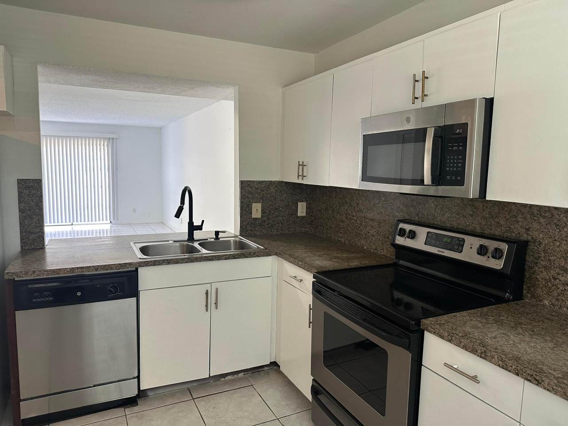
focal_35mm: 24
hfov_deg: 71.6
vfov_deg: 56.8
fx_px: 394
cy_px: 213
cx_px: 284
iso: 160
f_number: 1.78
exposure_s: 1/60
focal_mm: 6.86
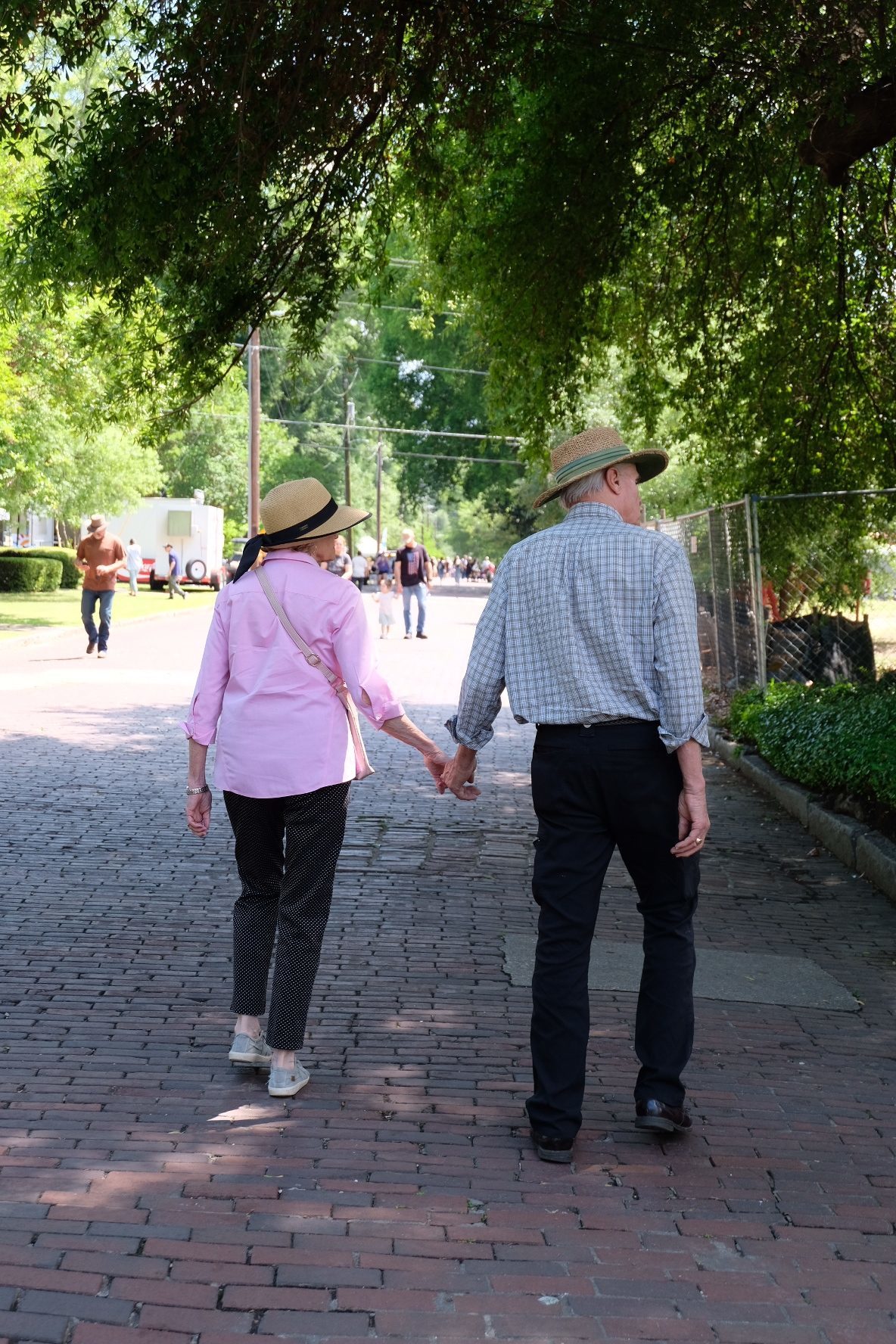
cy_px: 672
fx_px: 1979
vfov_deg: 37.5
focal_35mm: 53
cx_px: 448
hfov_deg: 25.5
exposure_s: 1/180
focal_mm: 35.5
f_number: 5.6
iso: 400
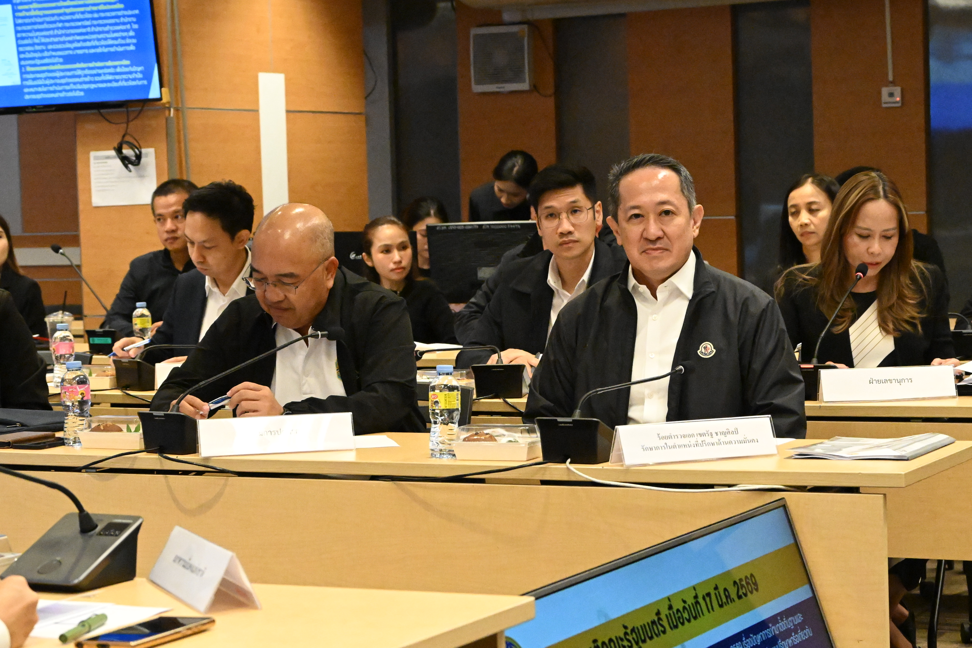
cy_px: 324
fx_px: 2295
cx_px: 486
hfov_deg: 23.9
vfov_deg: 16.1
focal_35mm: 85
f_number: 6.3
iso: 18000
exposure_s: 1/500
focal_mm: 57
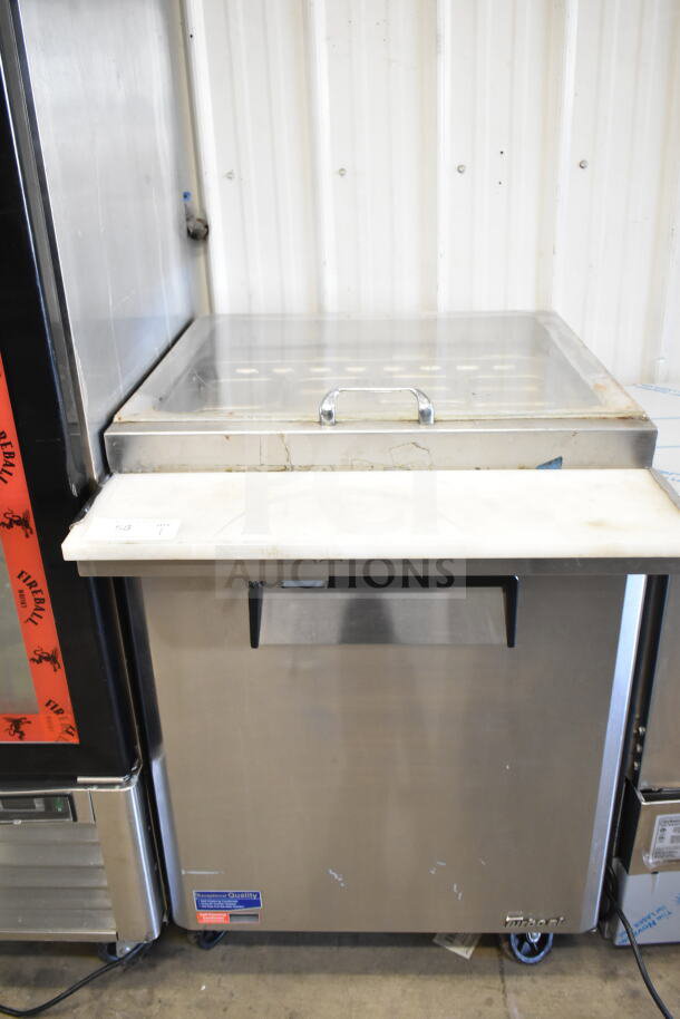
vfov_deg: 61.9
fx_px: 849
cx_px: 340
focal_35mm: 30
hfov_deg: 43.6
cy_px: 510
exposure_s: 1/80
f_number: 4
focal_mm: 20
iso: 1600
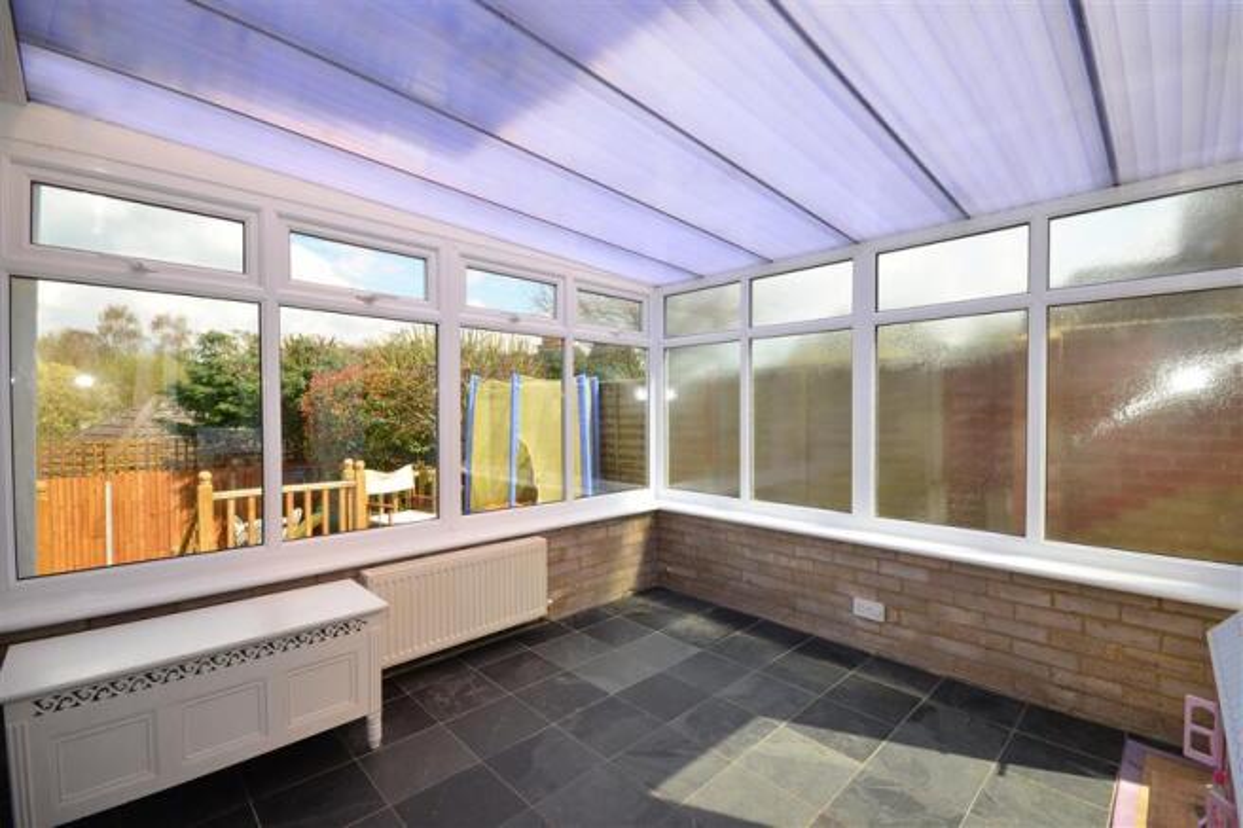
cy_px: 414
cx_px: 622
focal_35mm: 15
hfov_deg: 100.4
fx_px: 518
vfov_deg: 77.3
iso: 400
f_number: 9
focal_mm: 10
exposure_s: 1/200
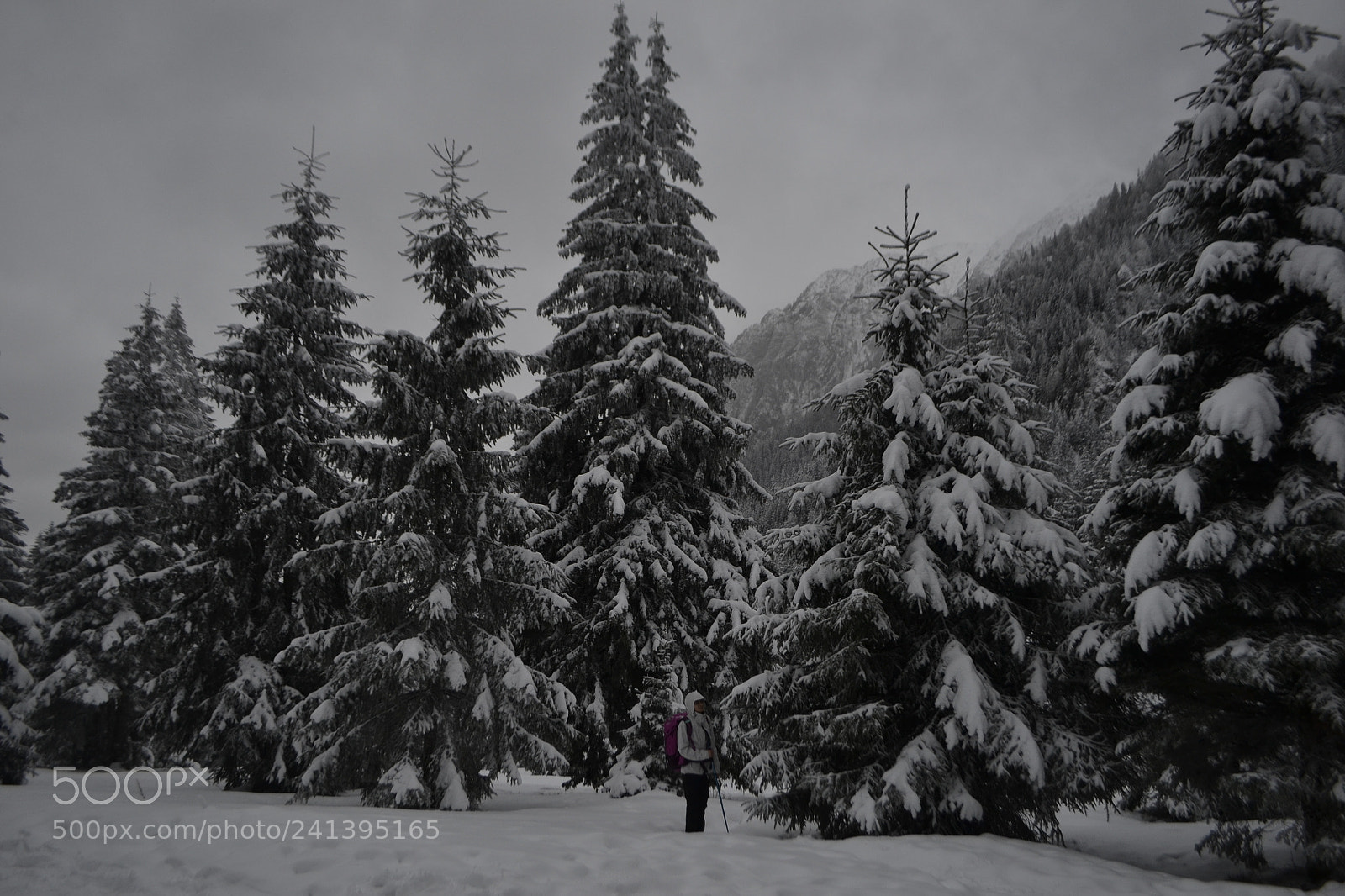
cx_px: 672
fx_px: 1008
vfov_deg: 47.9
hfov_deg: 67.4
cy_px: 448
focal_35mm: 27
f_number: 3.5
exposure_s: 1/1600
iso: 200
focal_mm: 18
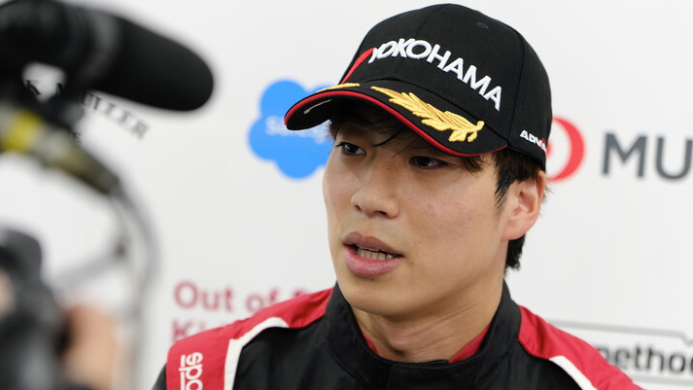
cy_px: 214
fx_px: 2040
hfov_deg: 19.3
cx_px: 349
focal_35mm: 111
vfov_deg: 10.9
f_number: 2.8
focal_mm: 70
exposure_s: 1/45
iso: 250
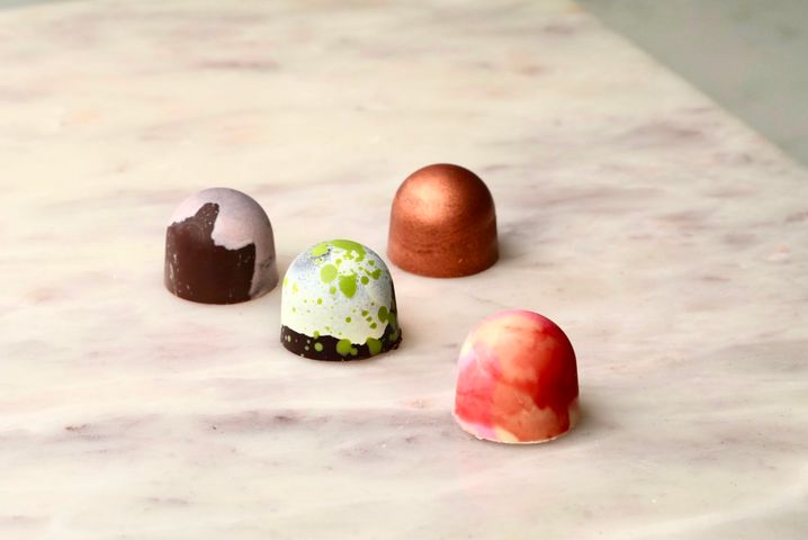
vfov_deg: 12.9
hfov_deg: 19.2
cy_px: 270
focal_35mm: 106
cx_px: 404
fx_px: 2392
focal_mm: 71
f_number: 13
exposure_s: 1/160
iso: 500
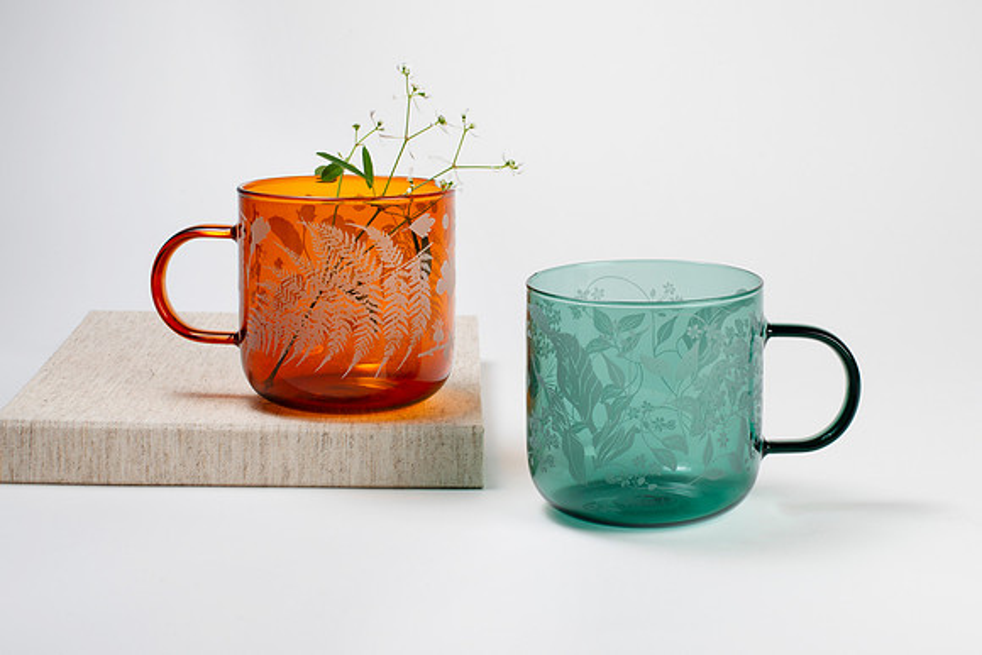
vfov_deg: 19.8
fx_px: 1881
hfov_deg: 29.2
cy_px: 325
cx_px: 539
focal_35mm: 69
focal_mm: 50
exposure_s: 1/160
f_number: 14
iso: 100
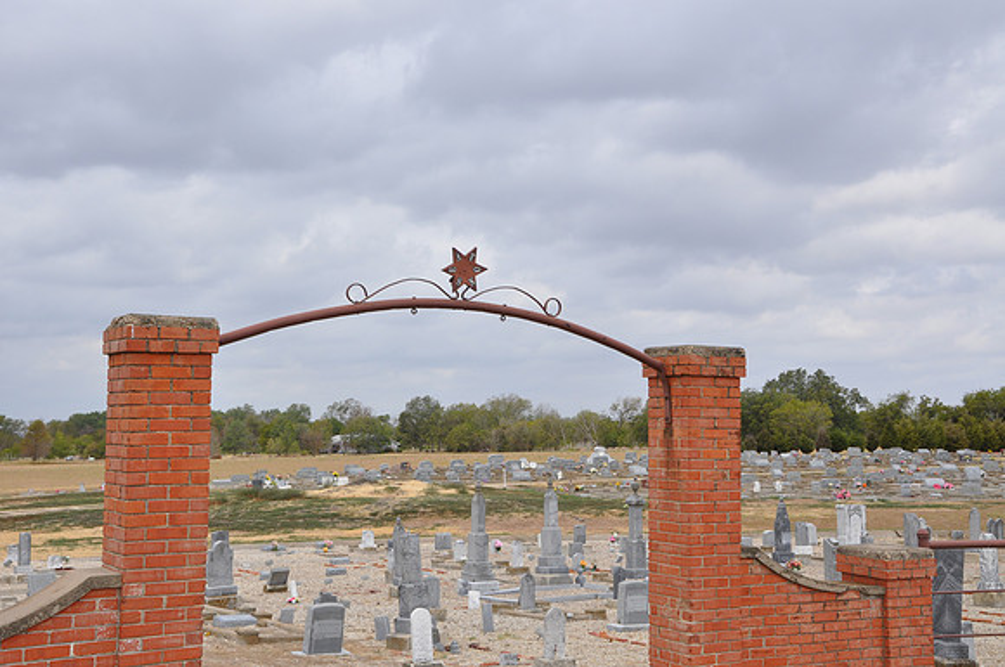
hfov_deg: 41.2
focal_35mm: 48
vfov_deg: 28.0
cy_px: 334
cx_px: 502
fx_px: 1338
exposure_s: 1/400
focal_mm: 32
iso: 200
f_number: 10
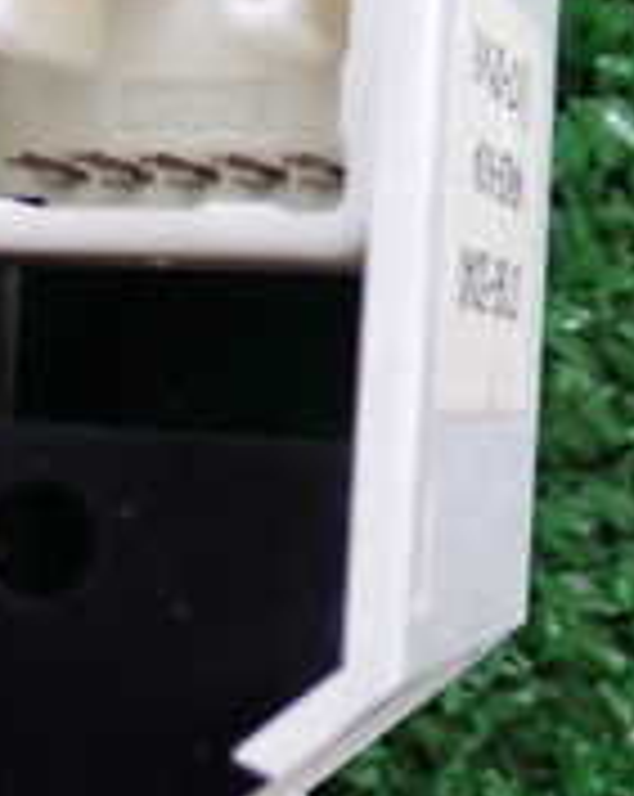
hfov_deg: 10.7
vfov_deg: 14.2
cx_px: -436
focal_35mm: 136
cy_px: 378
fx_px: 3198
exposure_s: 1/40
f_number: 2.8
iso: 320
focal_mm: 7.31
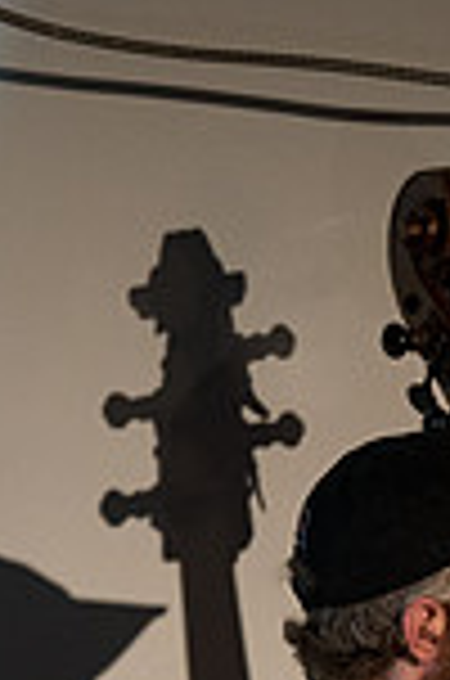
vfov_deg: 3.5
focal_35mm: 597
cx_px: 268
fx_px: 11245
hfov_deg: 2.3
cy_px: 932
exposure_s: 1/125
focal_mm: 200
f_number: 2.8
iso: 6400
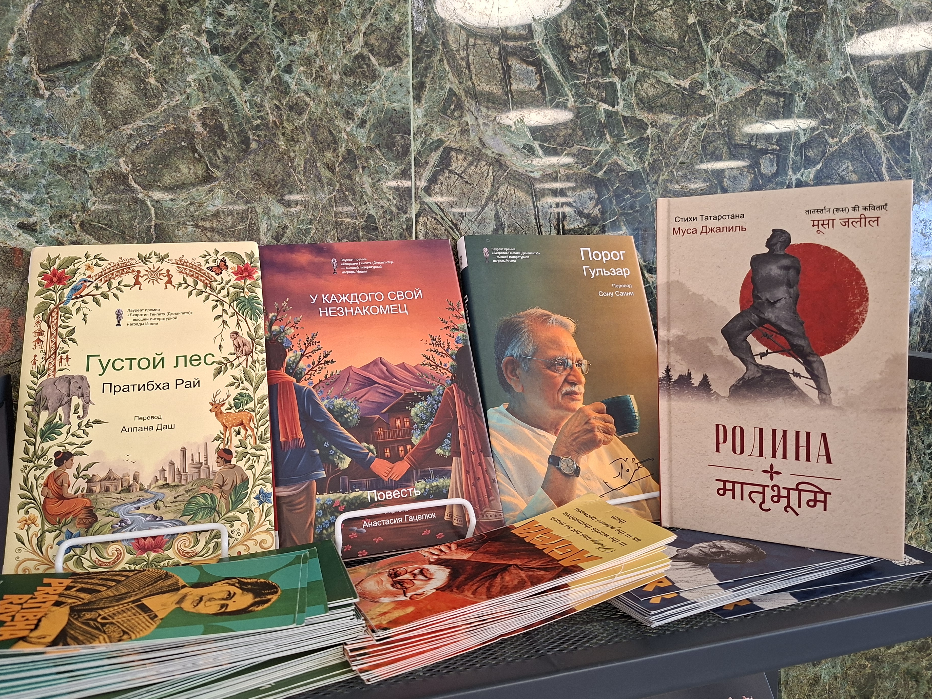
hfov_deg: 69.3
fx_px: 673
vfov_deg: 54.8
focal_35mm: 25
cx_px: 431
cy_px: 323
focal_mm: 5.54
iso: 200
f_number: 1.8
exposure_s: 1/50
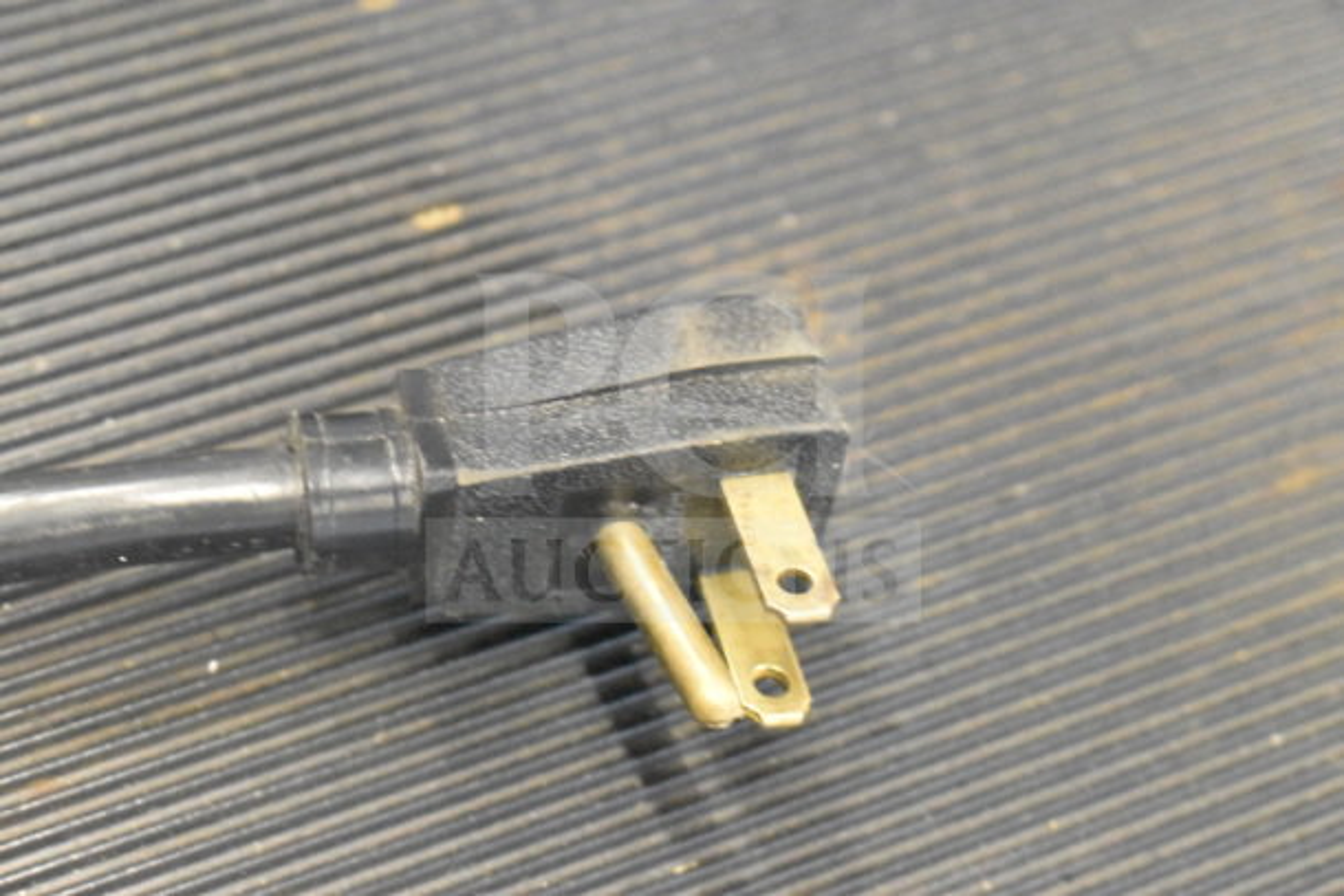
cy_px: 448
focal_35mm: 82
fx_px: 3081
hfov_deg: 24.6
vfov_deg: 16.6
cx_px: 672
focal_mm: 55
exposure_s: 1/100
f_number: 5.6
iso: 18000
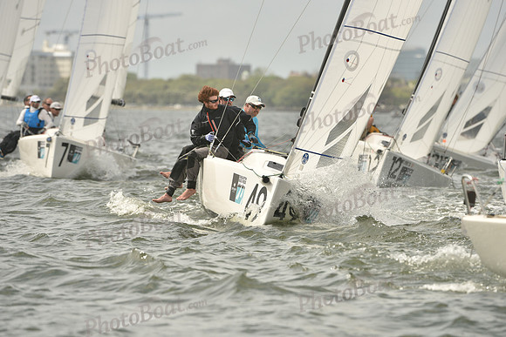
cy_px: 168
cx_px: 253
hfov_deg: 6.9
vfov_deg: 4.6
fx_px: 4217
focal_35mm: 300
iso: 320
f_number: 7.1
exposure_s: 1/1250
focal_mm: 300
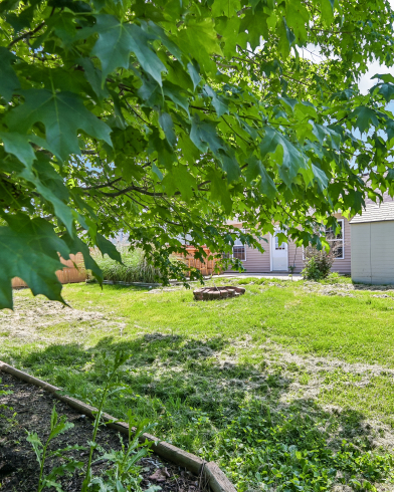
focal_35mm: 23
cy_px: 248
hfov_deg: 58.4
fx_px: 335
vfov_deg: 72.6
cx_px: 284
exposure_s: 1/100
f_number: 8
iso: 100
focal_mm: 16
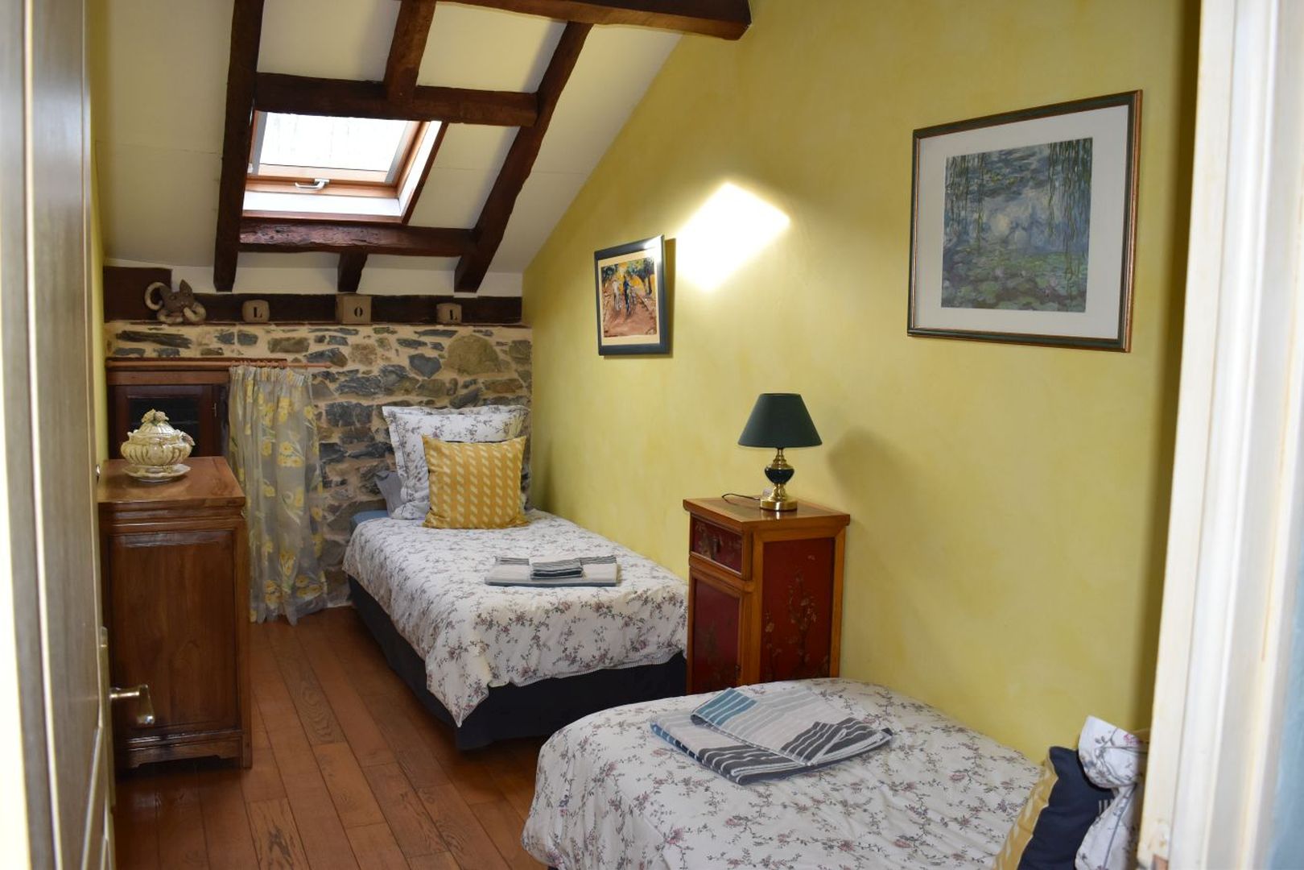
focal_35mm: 30
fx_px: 1087
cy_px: 435
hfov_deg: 61.9
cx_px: 652
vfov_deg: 43.6
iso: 800
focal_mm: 20
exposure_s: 1/125
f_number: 5.6
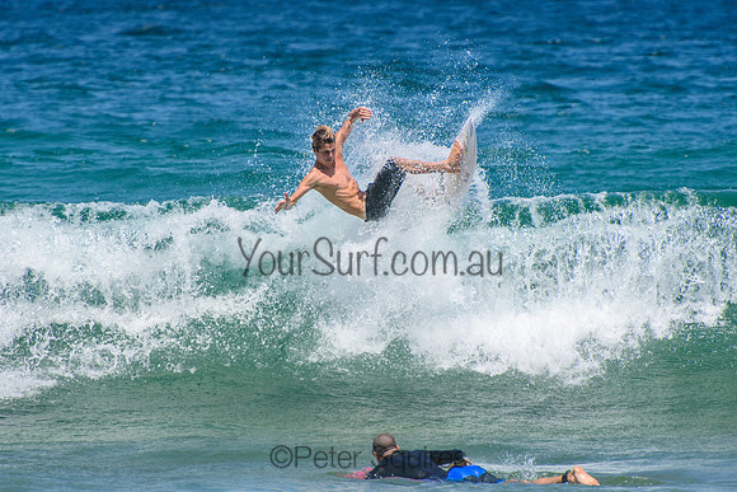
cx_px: 368
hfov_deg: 3.4
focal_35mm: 600
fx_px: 12286
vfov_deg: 2.3
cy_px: 246
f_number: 5.6
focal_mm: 400
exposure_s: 1/2000
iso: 320
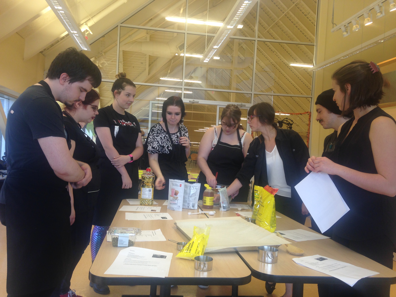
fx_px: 378
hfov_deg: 55.4
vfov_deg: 42.9
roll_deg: -2.1
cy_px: 148
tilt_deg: +0.0
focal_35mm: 33
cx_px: 198
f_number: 2.4
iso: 50
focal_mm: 4.12
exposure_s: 1/60
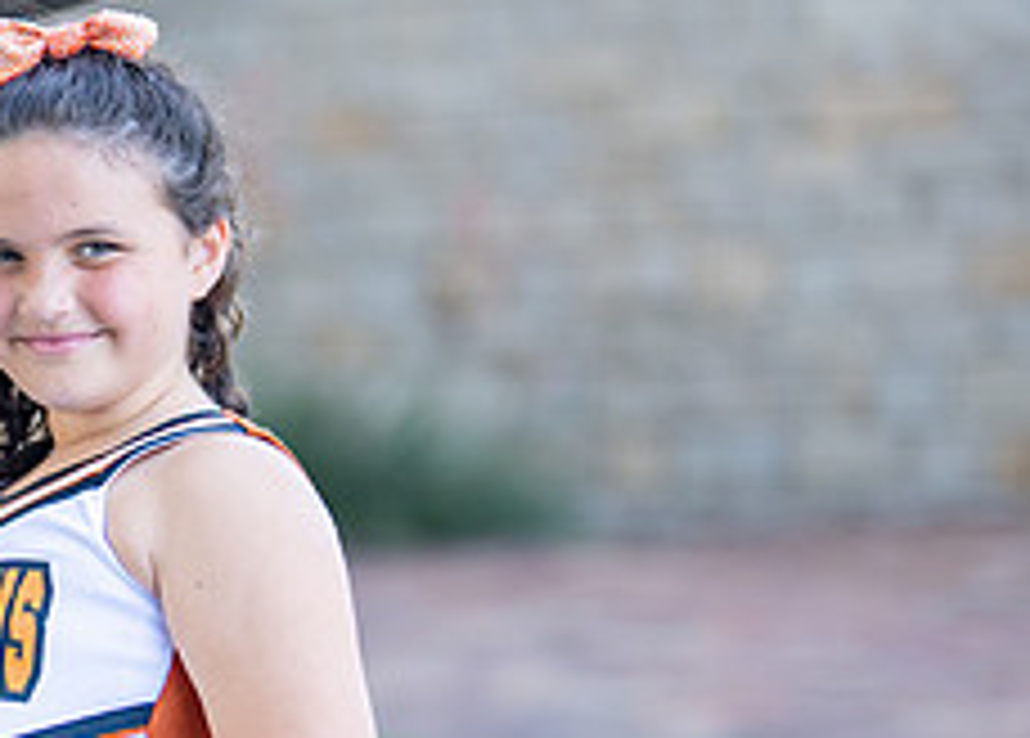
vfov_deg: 9.7
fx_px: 4333
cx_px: -1
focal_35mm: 148
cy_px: 569
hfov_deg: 13.4
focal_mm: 50
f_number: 1.2
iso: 250
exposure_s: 1/1000
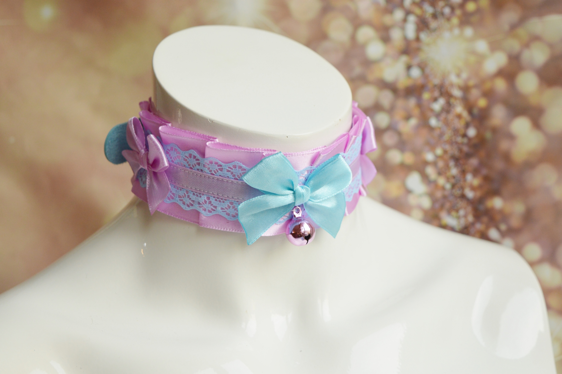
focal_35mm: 68
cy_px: 187
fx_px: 1053
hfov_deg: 29.9
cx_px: 281
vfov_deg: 20.1
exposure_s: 1/125
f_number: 6.3
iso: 400
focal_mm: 45
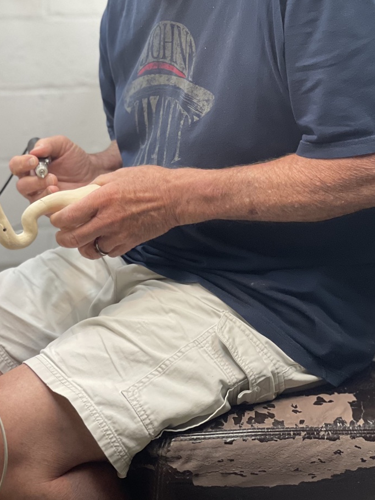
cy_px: 125
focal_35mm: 80
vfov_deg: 24.1
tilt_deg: -12.5
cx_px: 171
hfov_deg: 18.4
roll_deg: -0.2
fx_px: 1155
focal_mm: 6
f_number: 2
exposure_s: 1/120
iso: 250
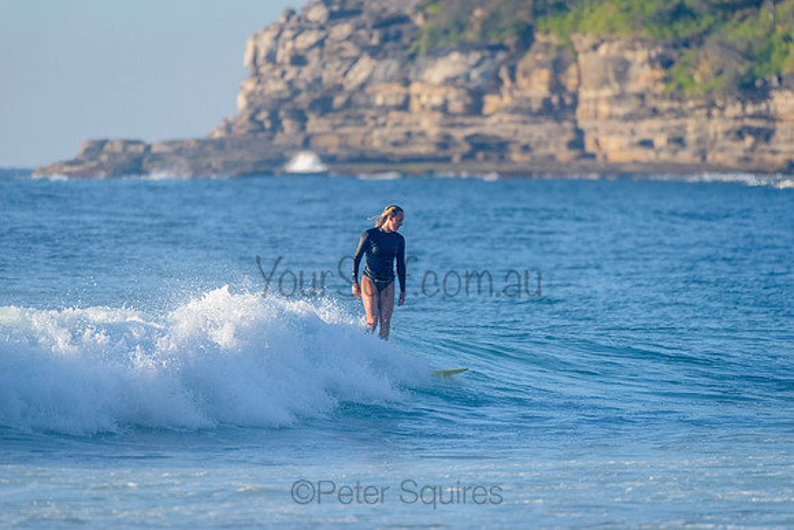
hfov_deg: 4.1
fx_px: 11034
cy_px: 265
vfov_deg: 2.8
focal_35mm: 500
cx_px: 397
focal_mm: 500
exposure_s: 1/2000
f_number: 5.6
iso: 360
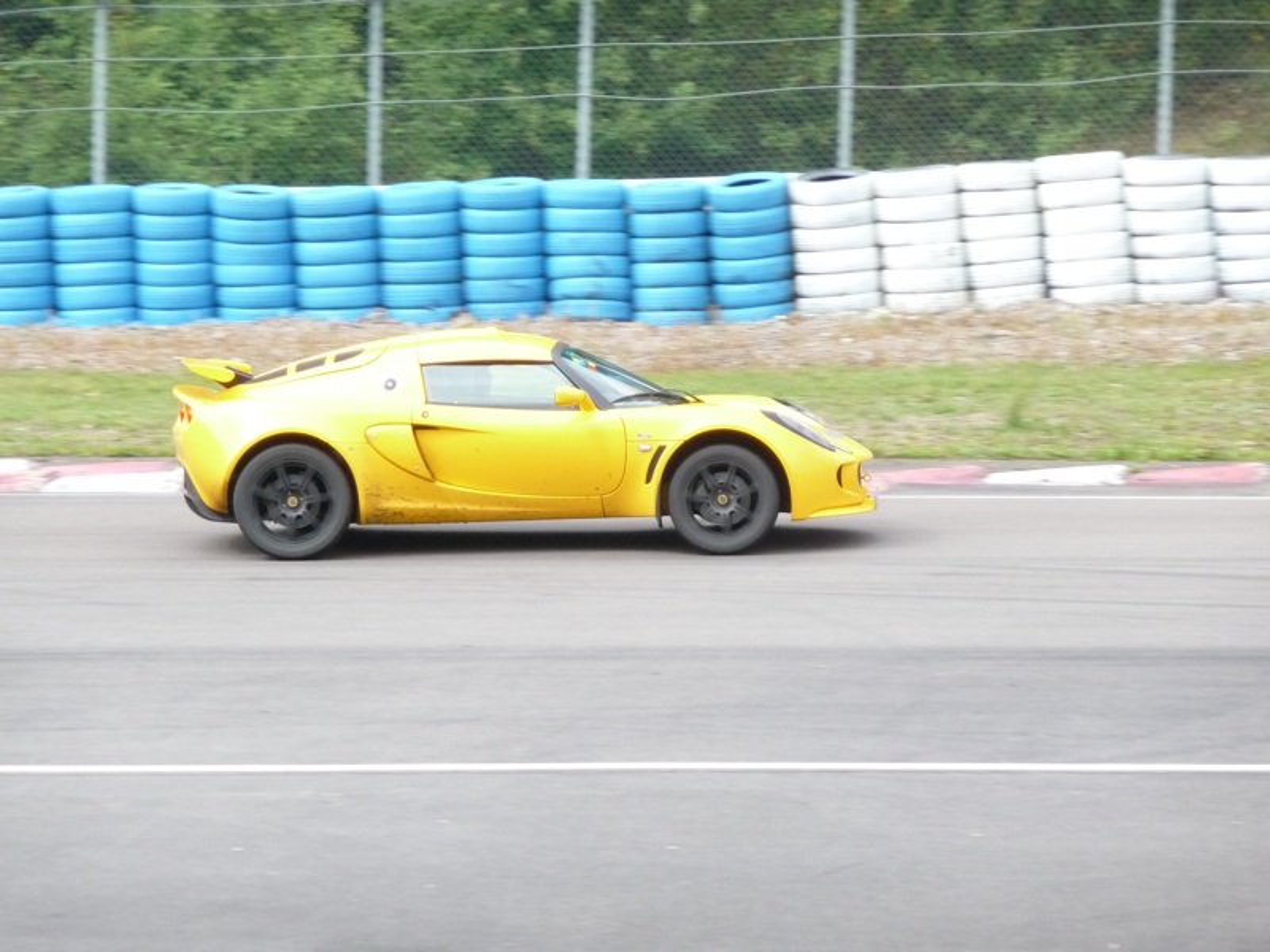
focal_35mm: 256
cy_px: 476
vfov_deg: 5.8
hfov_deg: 7.7
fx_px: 9392
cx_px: 635
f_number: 4.9
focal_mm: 44
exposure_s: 1/500
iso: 400
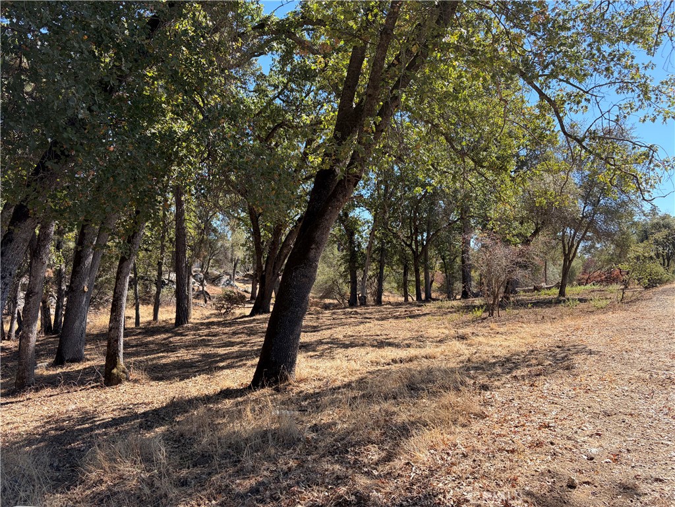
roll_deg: -0.4
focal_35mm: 26
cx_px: 338
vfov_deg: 53.1
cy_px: 254
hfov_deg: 67.3
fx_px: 507
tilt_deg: +2.8
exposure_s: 1/1081
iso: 50
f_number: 1.6
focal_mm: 5.96
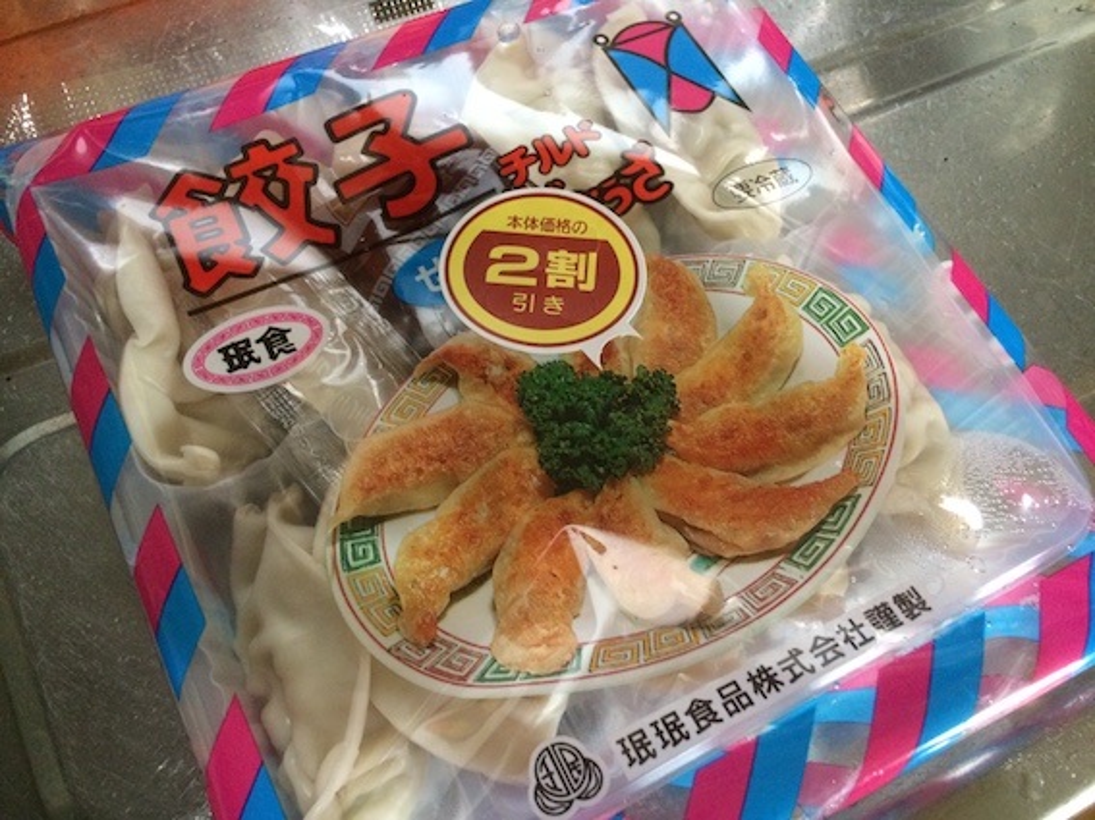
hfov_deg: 61.7
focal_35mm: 29
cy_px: 410
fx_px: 917
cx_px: 548
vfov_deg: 48.2
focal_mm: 4.15
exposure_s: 1/30
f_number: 2.2
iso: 250
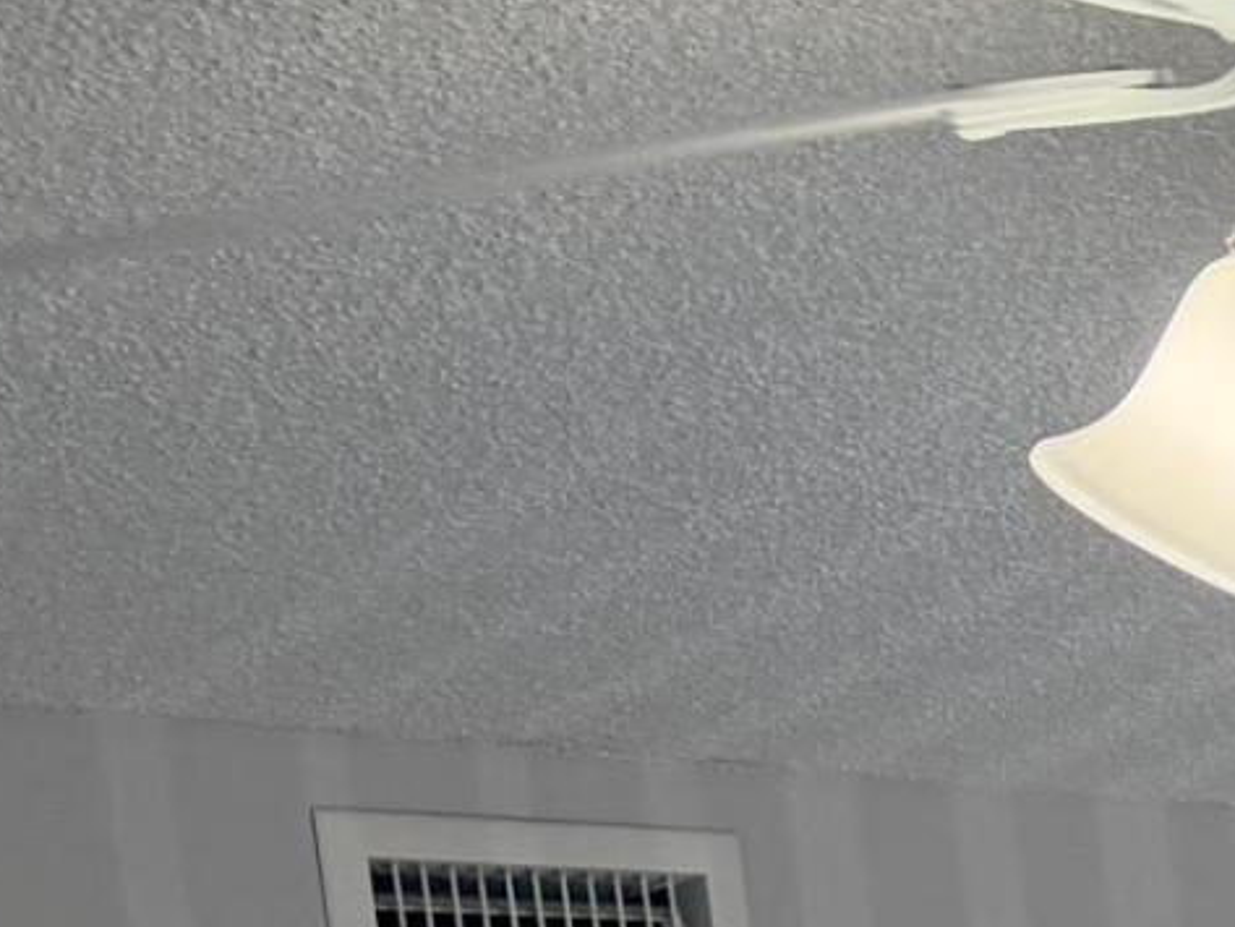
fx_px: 5210
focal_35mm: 146
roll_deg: +5.6
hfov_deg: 11.4
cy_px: 2013
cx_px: 2885
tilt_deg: -3.7
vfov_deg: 9.3
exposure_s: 1/200
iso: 125
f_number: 1.78
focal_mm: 6.76
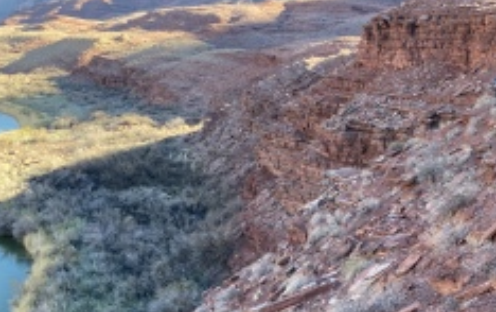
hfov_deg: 45.1
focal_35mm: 43
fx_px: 582
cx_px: 350
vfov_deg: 30.0
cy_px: 170
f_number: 1.8
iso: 32
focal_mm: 4.25
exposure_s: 1/135
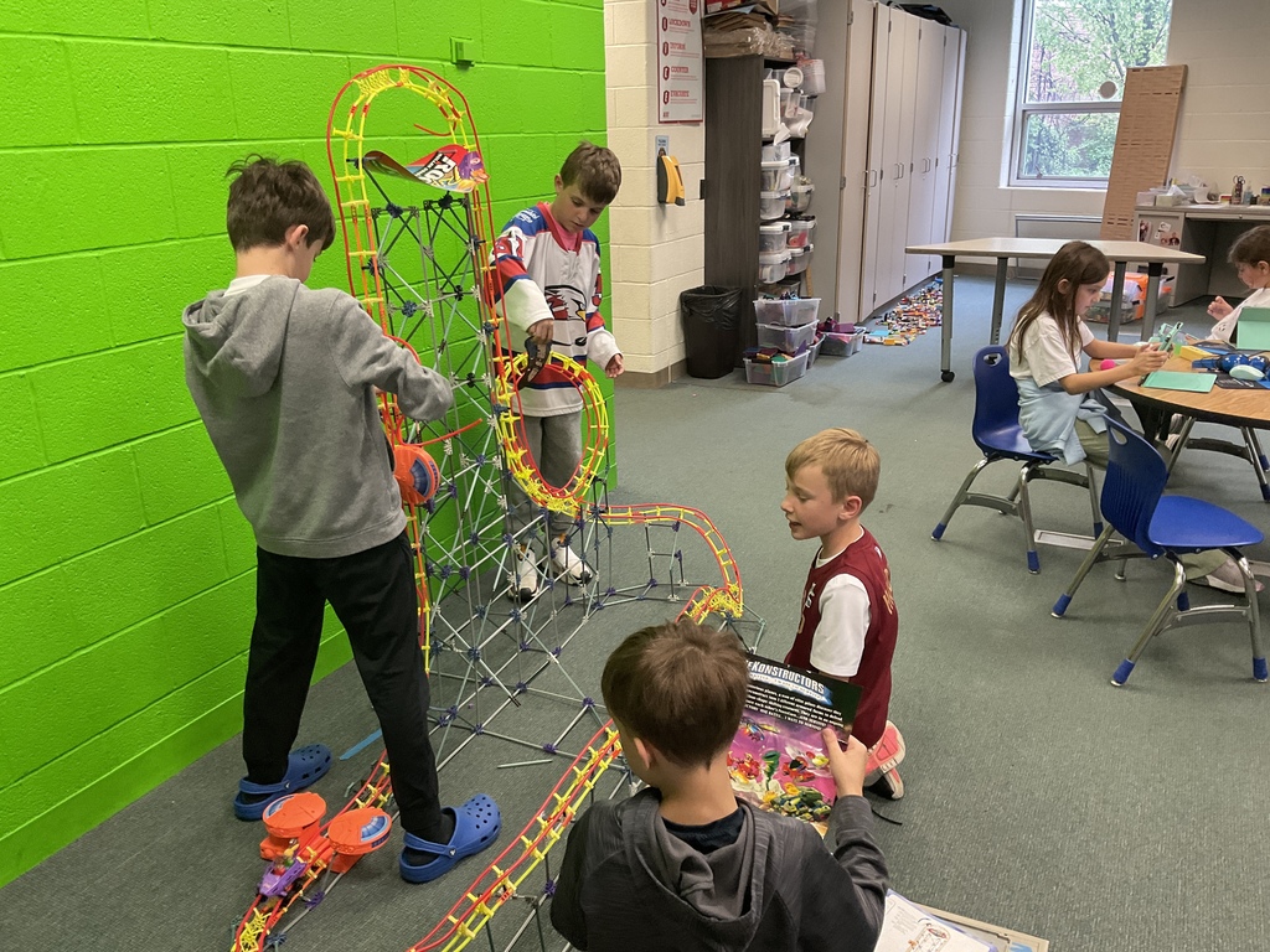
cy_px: 476
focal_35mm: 29
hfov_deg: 61.7
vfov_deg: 48.2
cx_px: 635
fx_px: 1064
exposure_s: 1/60
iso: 160
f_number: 1.8
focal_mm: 3
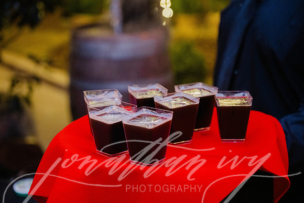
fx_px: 574
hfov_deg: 29.6
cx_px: 152
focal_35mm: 68
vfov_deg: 20.0
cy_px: 102
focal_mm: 68
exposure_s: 1/60
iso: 4000
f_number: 3.5
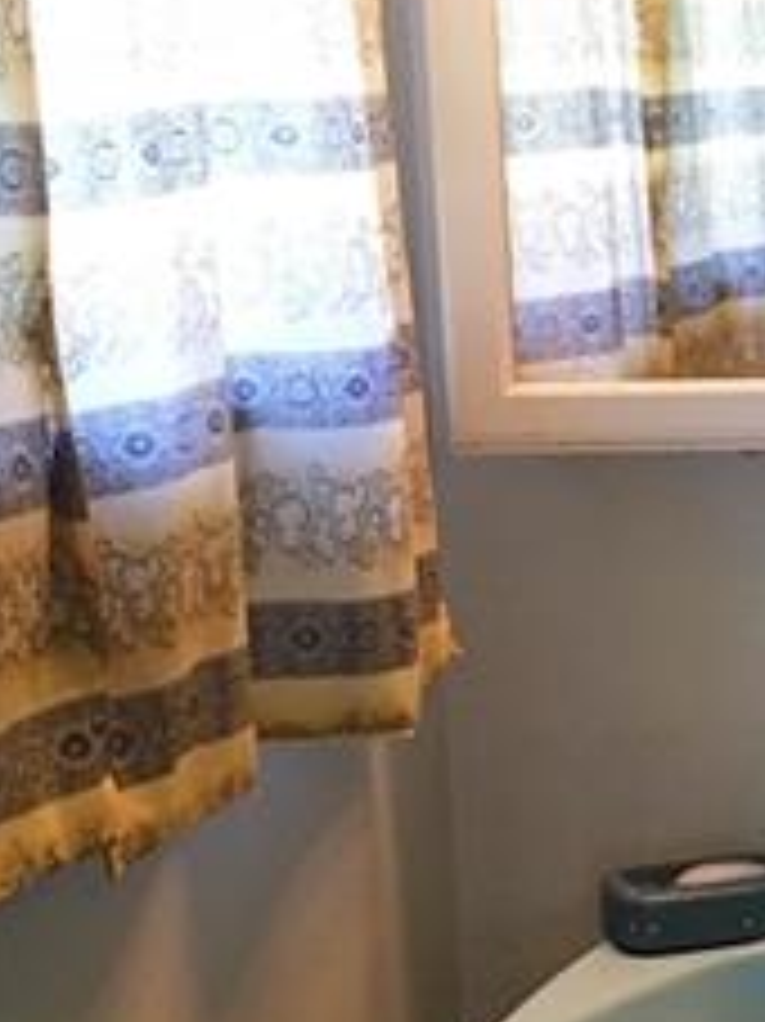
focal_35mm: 98
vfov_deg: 20.0
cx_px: 1062
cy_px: 504
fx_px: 2890
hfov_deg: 14.3
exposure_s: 1/30
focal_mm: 4.15
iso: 100
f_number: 2.2
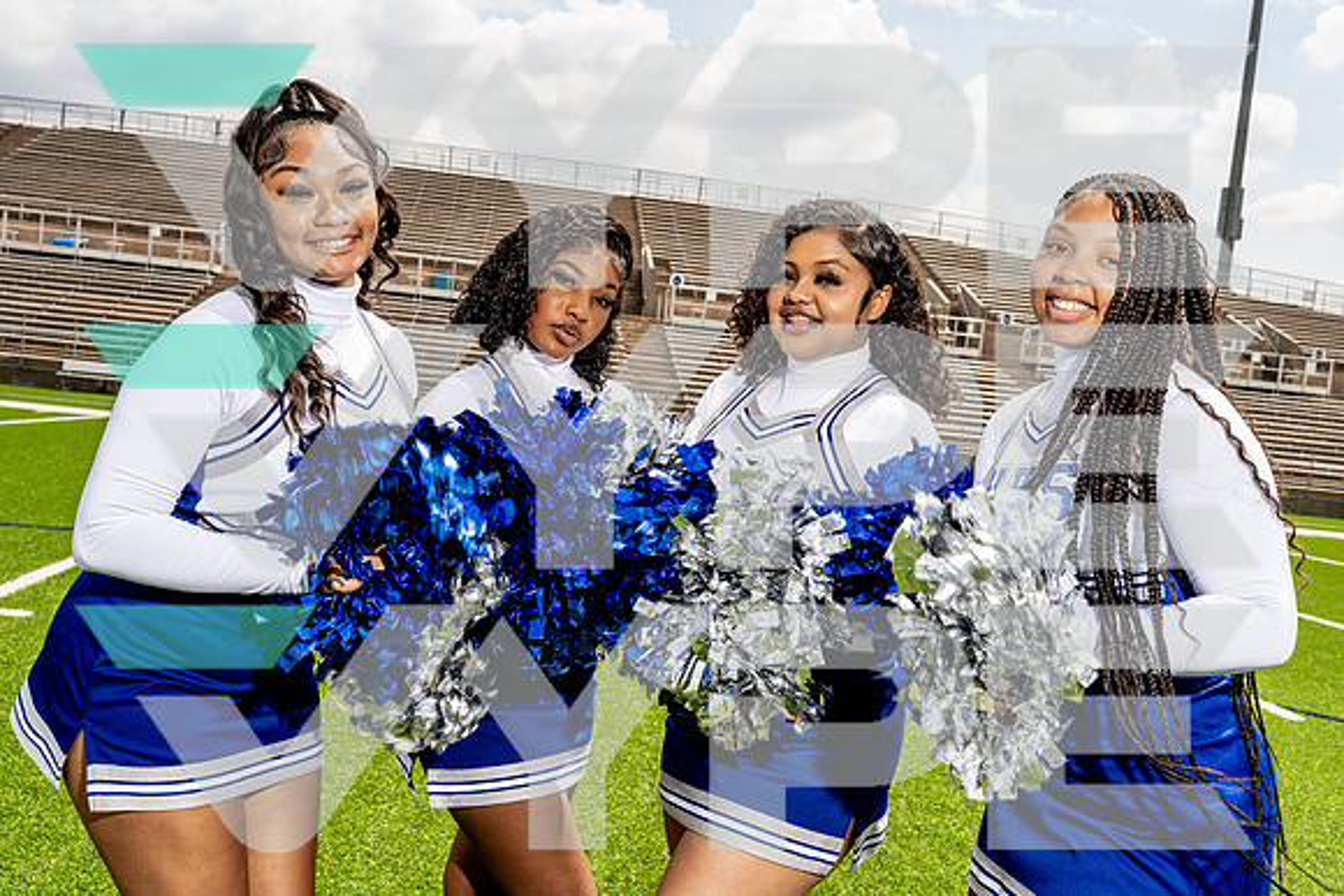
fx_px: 1307
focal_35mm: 35
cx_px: 672
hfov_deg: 54.4
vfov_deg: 37.9
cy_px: 448
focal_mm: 35
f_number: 8
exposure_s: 1/250
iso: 100
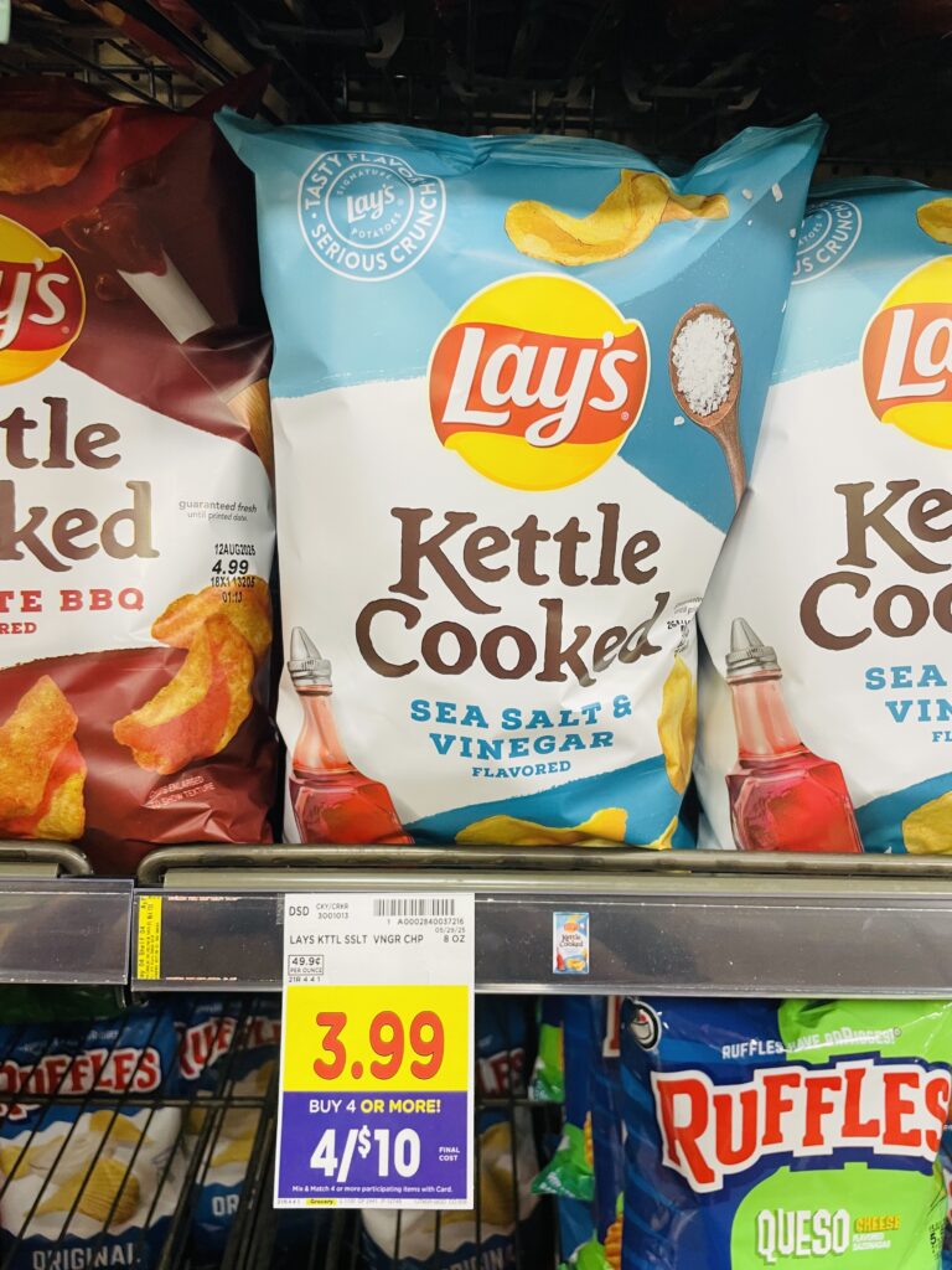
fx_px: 953
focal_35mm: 26
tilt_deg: -19.8
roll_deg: -1.5
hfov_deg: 53.1
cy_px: 635
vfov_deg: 67.3
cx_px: 476
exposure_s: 1/60
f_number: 1.6
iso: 125
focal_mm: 4.2
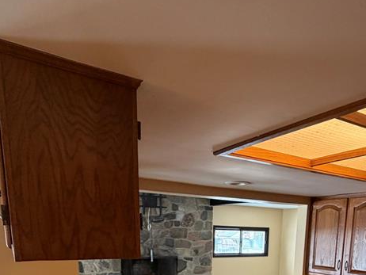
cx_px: 227
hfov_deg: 57.7
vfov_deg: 38.5
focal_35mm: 31
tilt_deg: -10.1
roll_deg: -1.6
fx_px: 328
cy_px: 295
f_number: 2.2
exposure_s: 1/60
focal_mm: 2.22
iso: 320
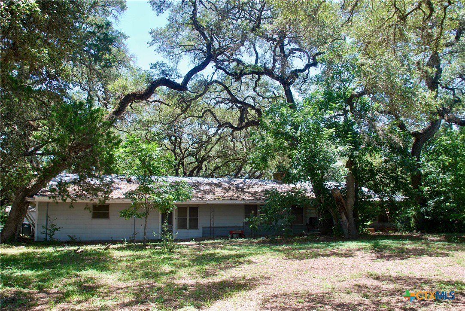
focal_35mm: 33
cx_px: 232
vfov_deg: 40.0
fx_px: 427
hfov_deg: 57.2
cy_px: 156
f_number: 5.6
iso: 110
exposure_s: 1/125
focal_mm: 22
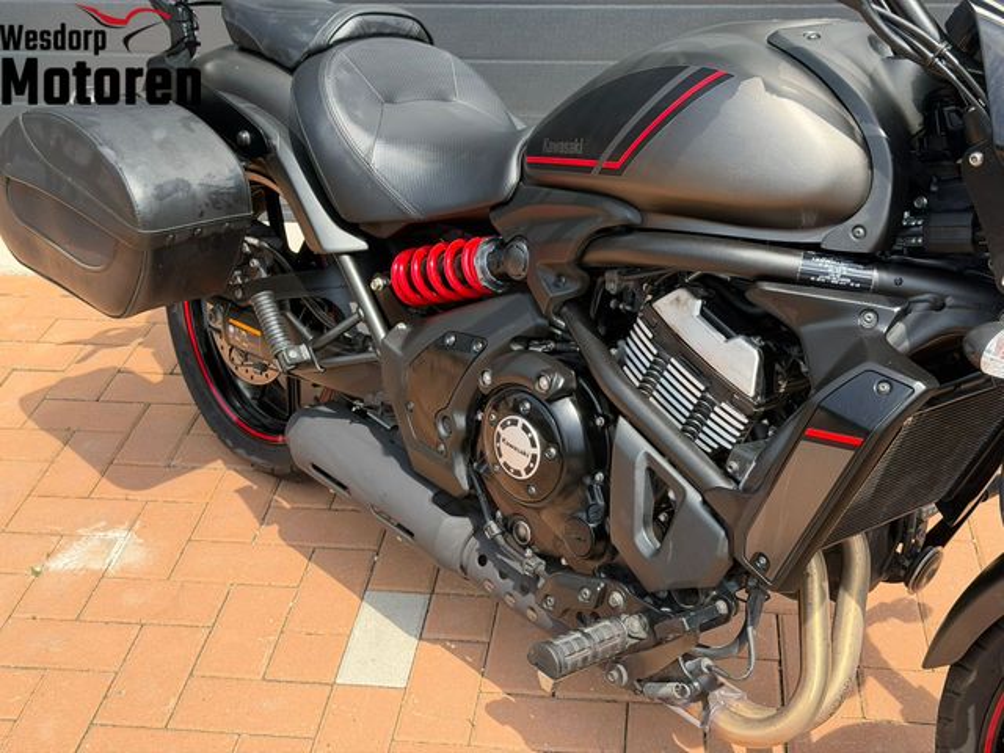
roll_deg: +1.5
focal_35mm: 48
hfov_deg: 39.7
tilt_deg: -28.8
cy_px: 376
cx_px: 502
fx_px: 1392
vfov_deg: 30.3
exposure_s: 1/1484
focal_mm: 6.76
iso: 80
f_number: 1.78
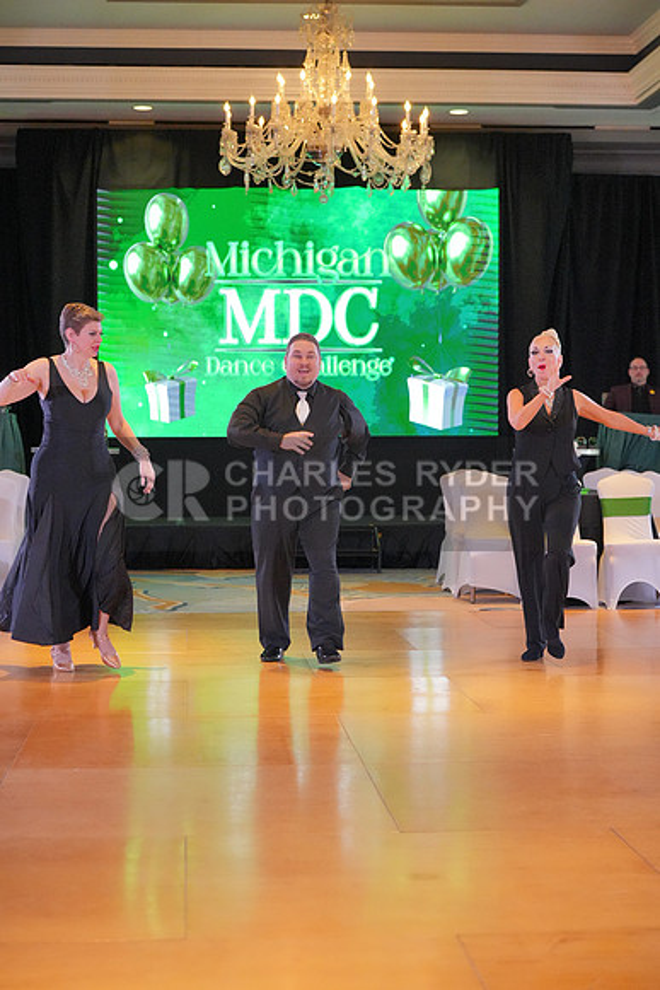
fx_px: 1924
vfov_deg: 28.8
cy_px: 495
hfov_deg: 19.5
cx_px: 330
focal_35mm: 70
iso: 8000
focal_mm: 70
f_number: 4
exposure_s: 1/500
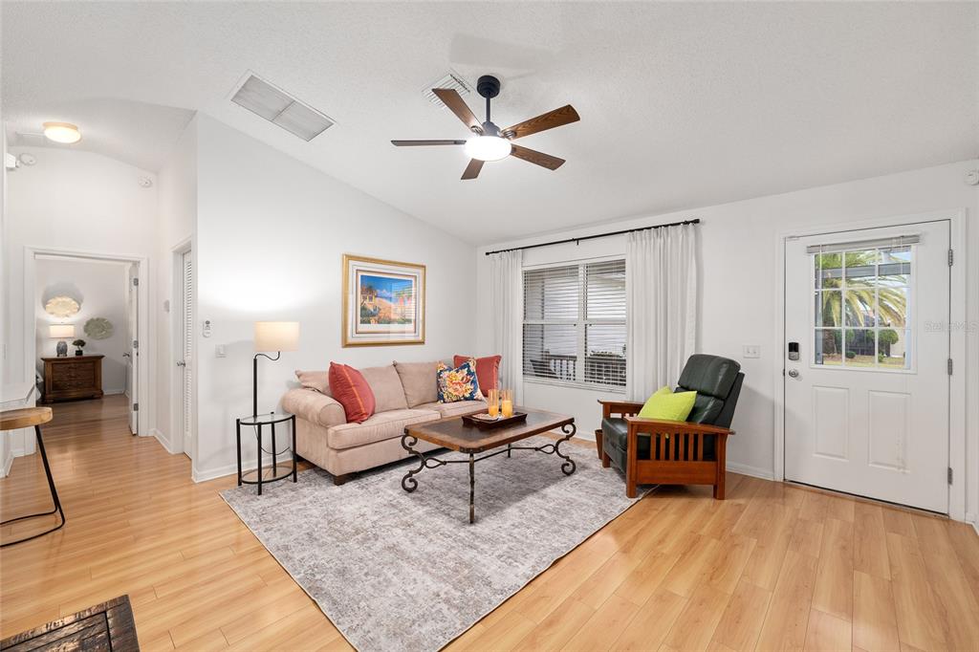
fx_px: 408
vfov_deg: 77.3
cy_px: 326
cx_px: 490
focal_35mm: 15
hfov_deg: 100.4
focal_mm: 15
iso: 400
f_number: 8
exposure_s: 1/13
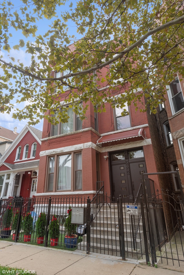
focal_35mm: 20
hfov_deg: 62.0
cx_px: 92
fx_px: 153
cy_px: 138
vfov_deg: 84.0
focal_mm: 20
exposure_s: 1/80
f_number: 8
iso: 500
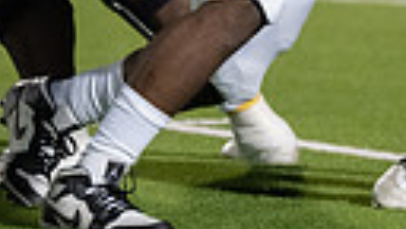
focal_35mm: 866
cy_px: -287
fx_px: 9323
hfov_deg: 2.5
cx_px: 42
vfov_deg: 1.4
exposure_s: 1/1250
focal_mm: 140
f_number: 2.8
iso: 3200
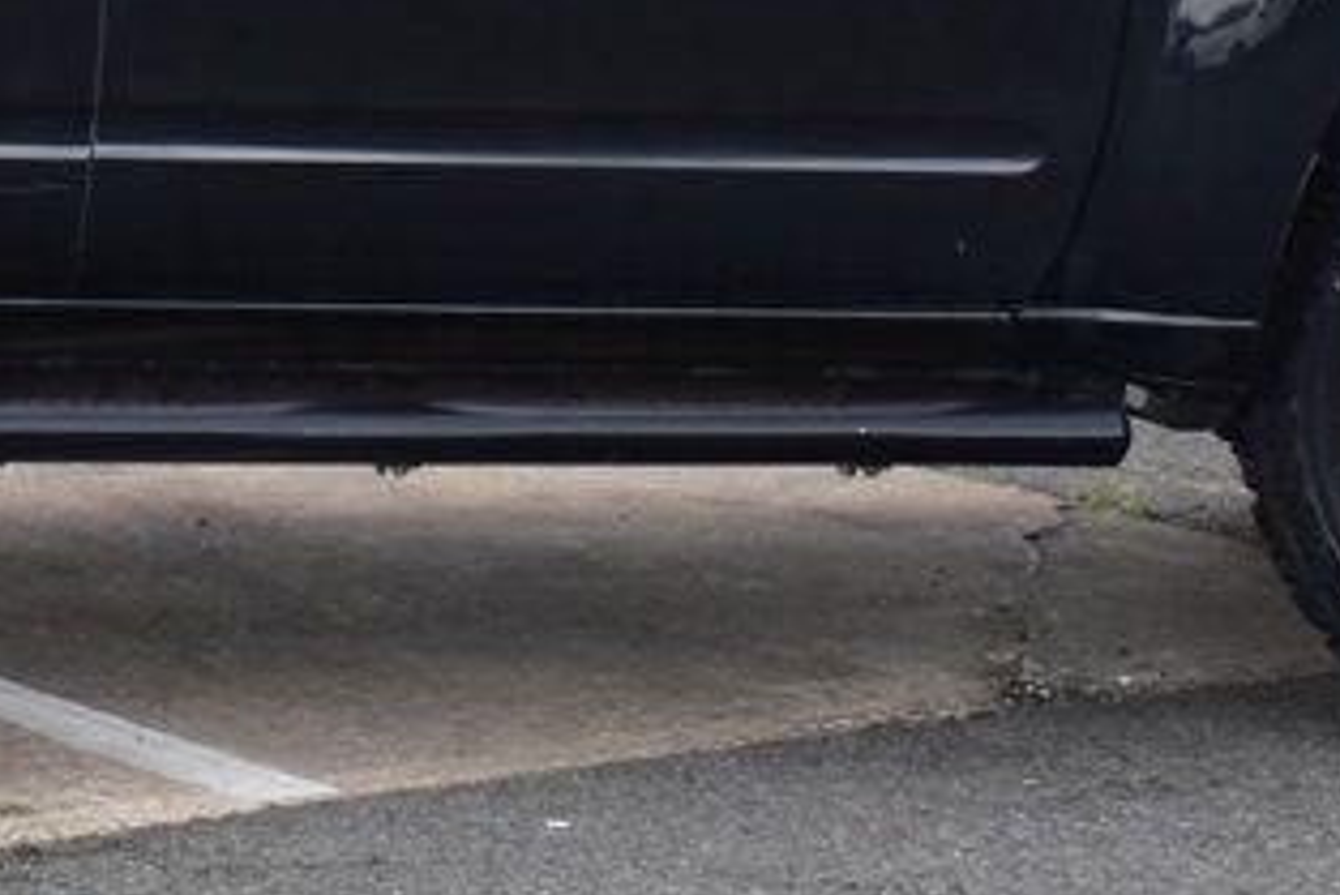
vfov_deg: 7.0
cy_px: -236
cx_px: 167
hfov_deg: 10.4
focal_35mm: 196
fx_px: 7299
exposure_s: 1/160
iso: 400
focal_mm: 40
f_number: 9
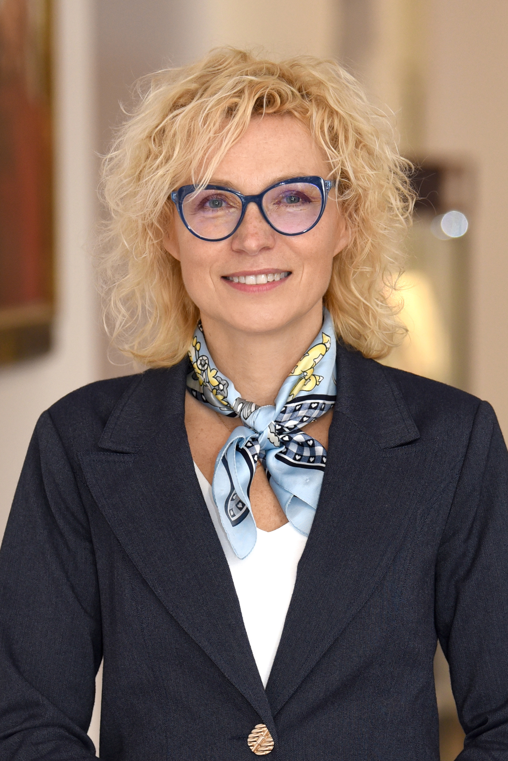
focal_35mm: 120
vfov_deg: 17.1
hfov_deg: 11.4
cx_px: 254
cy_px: 380
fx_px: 2537
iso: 640
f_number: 3.2
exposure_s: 1/200
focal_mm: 120
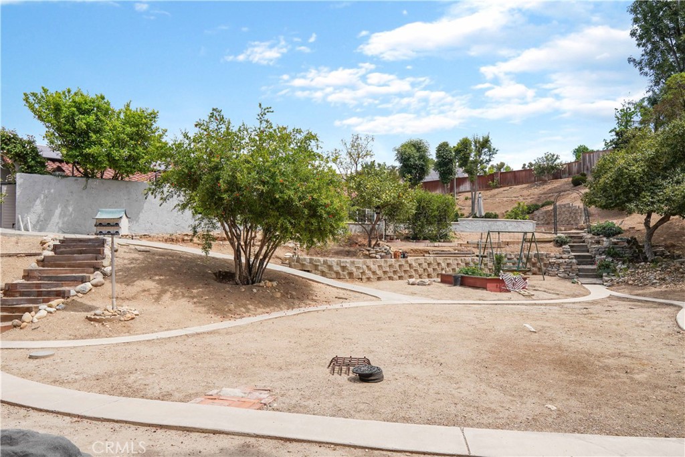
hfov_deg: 73.7
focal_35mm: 24
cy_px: 228
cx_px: 342
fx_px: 457
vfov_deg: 53.1
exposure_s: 1/250
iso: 100
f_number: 7.1
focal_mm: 16
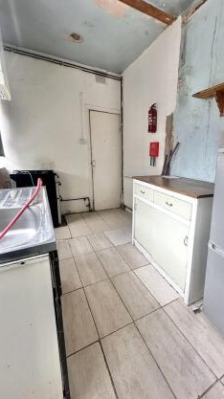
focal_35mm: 16
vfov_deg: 99.4
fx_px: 169
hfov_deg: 66.2
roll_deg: -0.4
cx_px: 137
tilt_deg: -12.7
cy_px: 194
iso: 125
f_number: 2.2
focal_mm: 2.22
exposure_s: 1/99
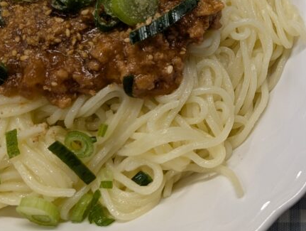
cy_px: 29
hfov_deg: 31.7
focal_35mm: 57
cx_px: 288
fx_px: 505
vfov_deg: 25.1
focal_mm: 6.9
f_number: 1.68
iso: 26
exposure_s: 1/40
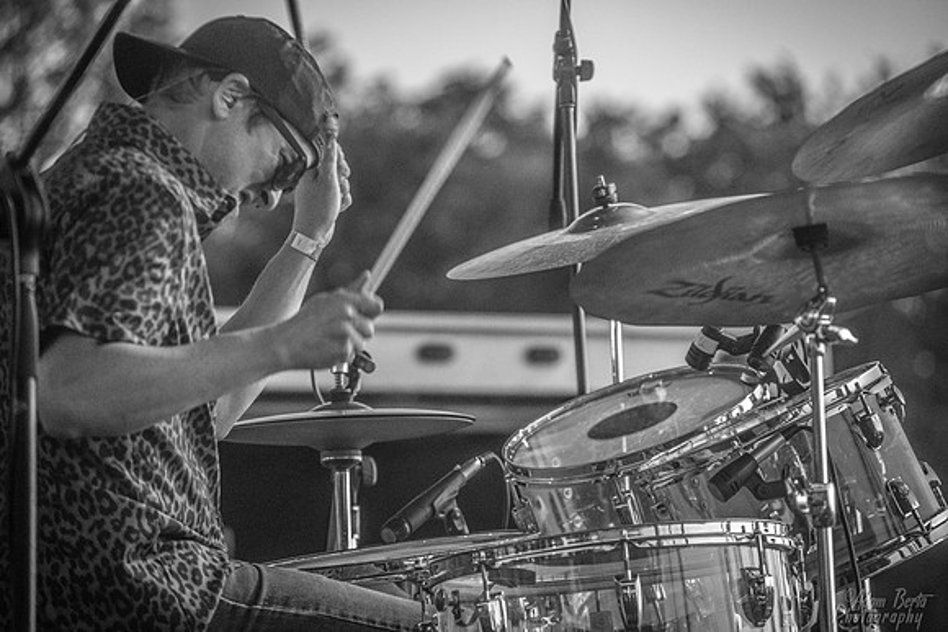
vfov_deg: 7.6
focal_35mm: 180
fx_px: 4741
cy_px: 316
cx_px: 474
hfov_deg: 11.4
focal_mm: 180
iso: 3200
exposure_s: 1/250
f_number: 5
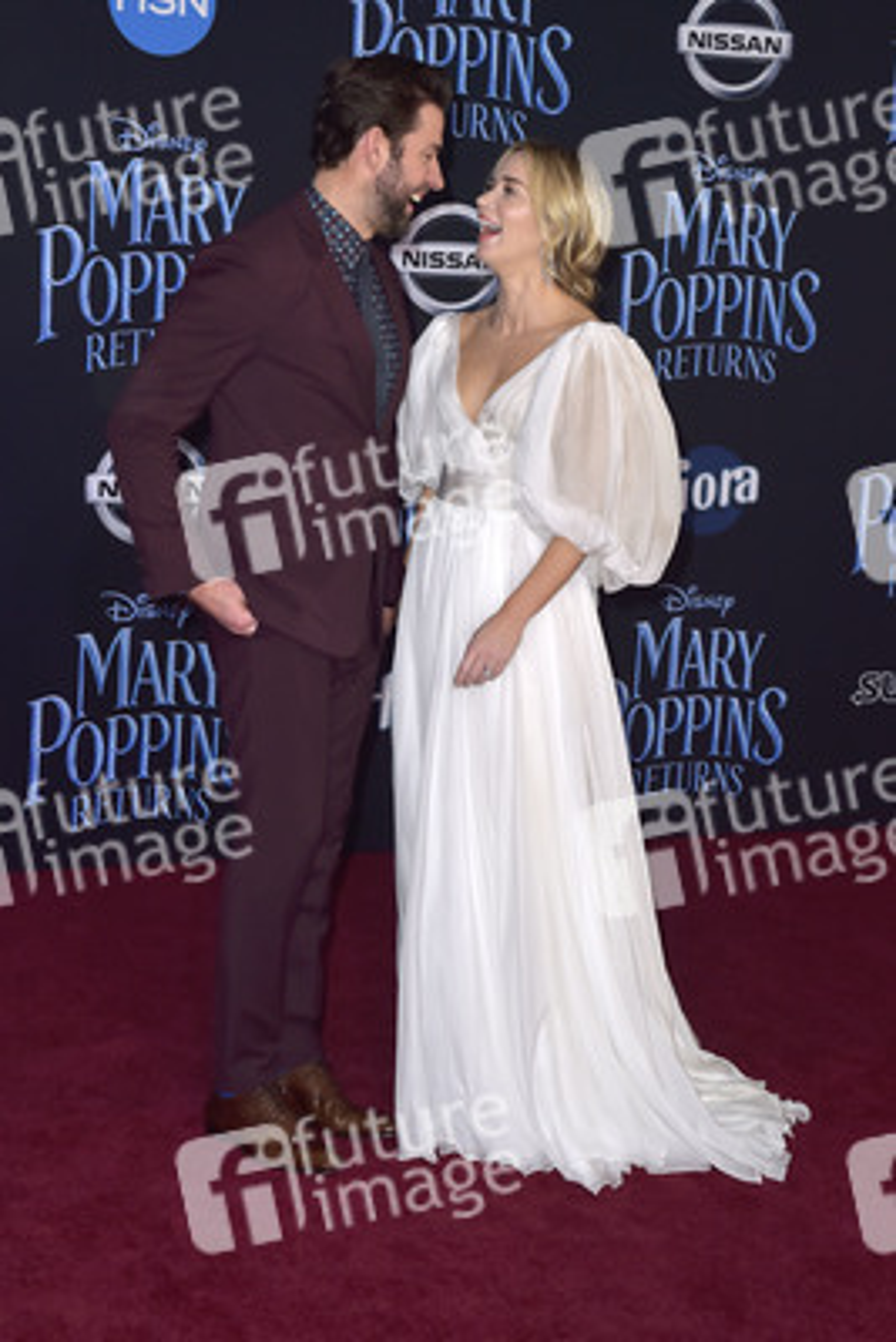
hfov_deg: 24.6
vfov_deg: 36.2
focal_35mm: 55
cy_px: 671
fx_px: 2051
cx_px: 448
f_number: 6.3
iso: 400
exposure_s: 1/250
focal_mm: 55
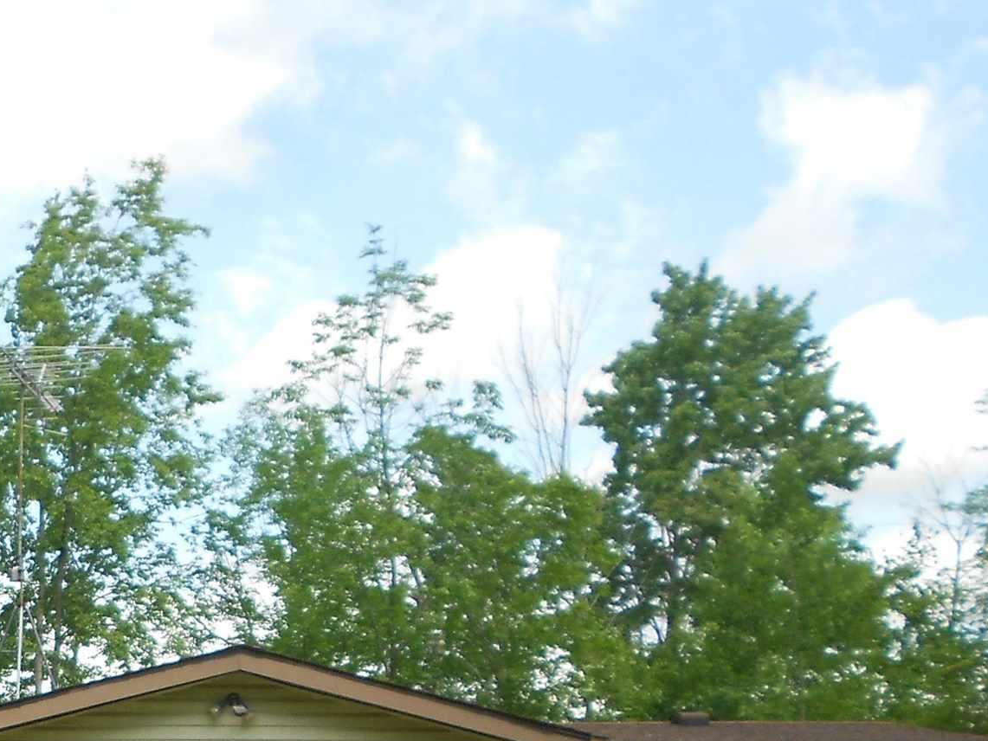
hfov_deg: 25.6
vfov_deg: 19.6
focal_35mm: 70
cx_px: -119
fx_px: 1998
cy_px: 928
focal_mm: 4.6
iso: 80
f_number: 3.2
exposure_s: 1/400
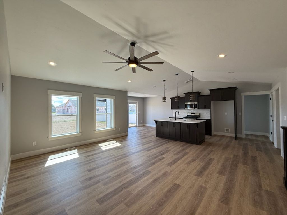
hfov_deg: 102.1
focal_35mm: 14
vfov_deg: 85.7
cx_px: 144
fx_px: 116
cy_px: 108
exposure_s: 1/120
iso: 50
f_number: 2.2
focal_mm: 2.22
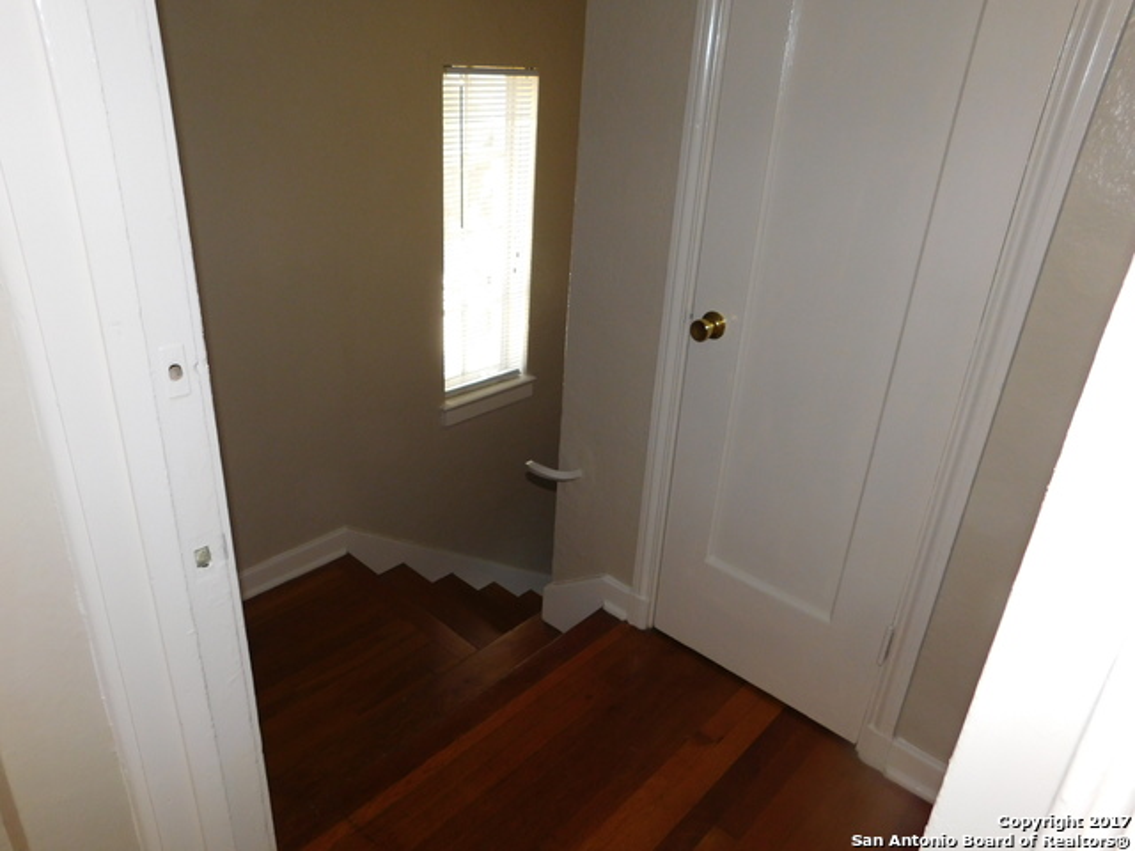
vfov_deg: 56.8
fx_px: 787
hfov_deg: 71.6
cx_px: 568
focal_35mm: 24
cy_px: 426
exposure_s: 1/30
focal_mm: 4.1
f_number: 3
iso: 200
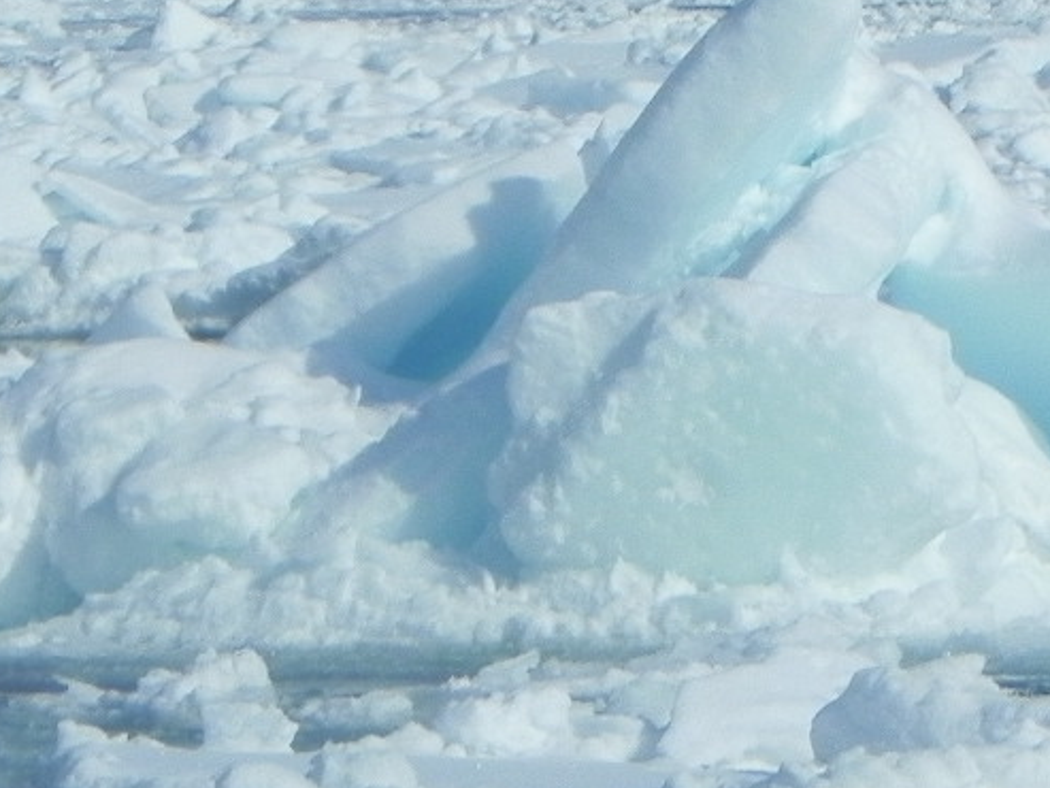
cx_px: 965
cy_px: 707
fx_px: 18113
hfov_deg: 3.3
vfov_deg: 2.5
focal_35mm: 597
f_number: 8
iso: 160
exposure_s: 1/717
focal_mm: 32.7
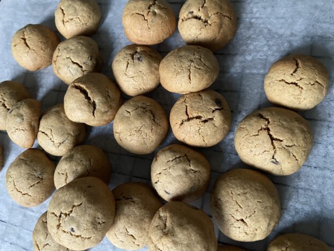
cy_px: 122
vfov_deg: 49.7
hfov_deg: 63.4
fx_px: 270
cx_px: 174
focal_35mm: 28
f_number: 1.8
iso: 800
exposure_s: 1/30
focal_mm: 4.25
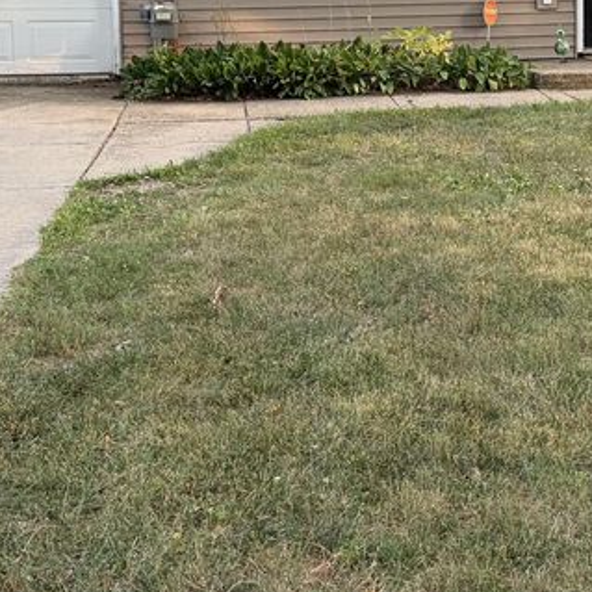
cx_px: 460
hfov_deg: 25.0
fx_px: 1316
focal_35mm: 68
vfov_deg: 24.6
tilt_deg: -5.1
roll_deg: +0.8
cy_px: 56
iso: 200
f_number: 1.78
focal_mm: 6.76
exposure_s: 1/181
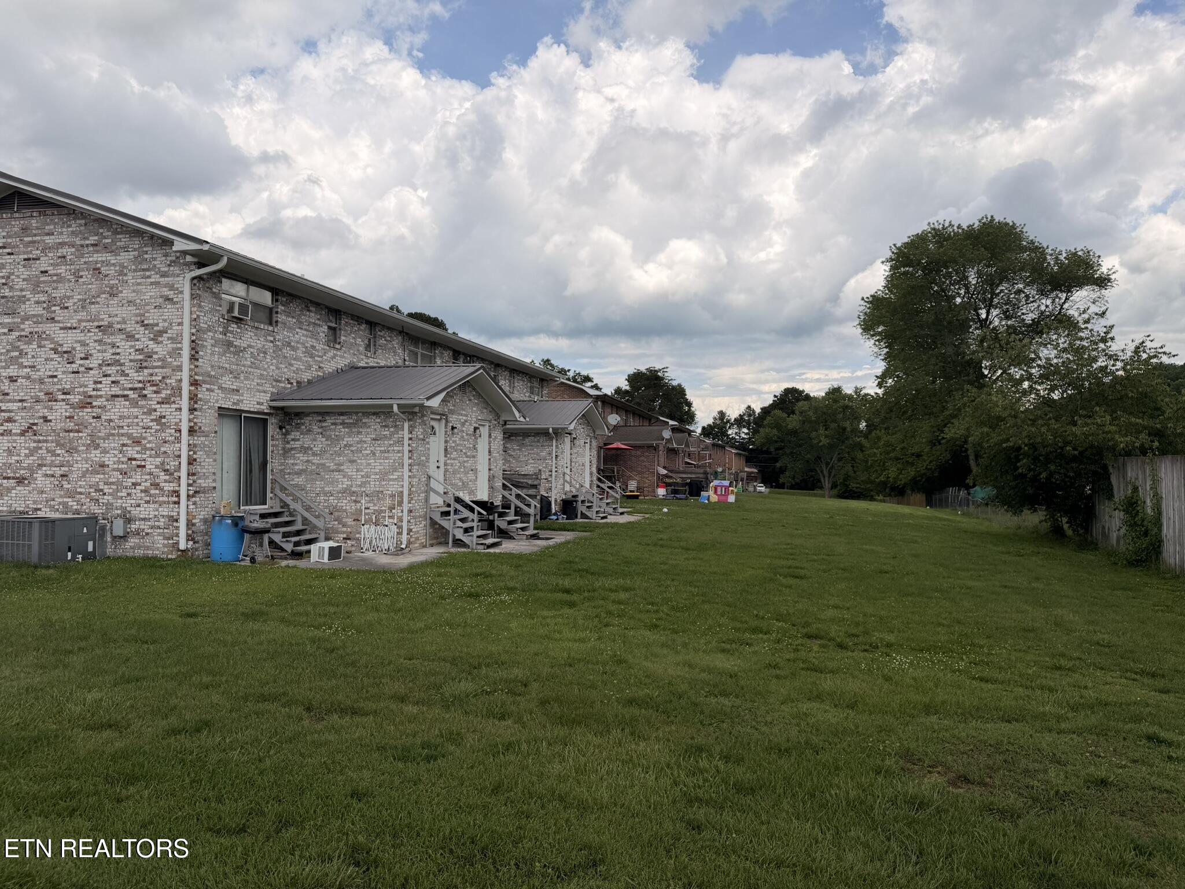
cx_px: 592
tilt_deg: +2.2
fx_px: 822
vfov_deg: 56.8
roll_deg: +0.5
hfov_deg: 71.6
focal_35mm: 24
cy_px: 444
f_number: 1.78
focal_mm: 6.76
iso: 80
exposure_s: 1/8130
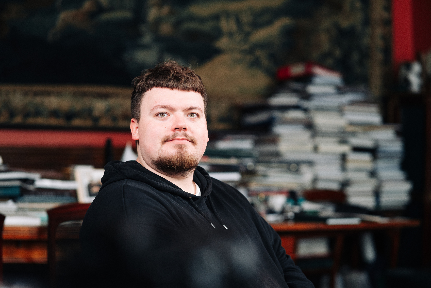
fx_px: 1018
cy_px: 144
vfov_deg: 16.1
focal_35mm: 85
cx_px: 216
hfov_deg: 23.9
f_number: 2.5
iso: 1250
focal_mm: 85
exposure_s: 1/200
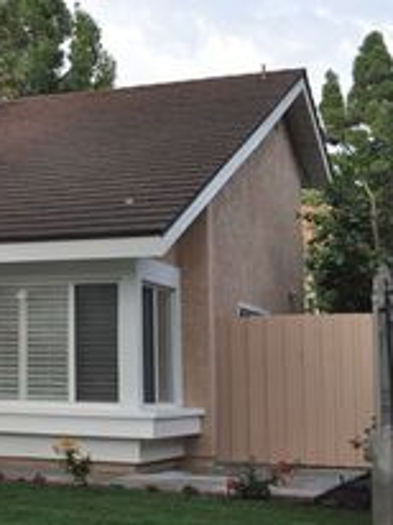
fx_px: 1168
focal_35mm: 77
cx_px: -232
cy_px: 219
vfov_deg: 25.3
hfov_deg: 16.9
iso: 200
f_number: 7.1
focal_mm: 22
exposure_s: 1/200
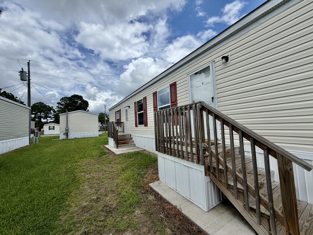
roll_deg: +2.9
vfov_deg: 85.7
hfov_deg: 102.1
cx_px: 156
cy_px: 118
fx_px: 127
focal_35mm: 14
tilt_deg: +3.3
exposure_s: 1/1189
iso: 20
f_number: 2.2
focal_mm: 2.22
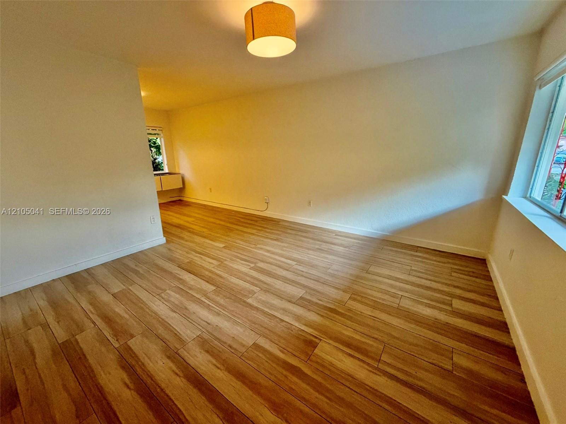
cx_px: 283
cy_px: 212
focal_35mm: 14
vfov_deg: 85.7
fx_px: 229
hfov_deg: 102.1
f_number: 2.2
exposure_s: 1/60
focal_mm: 2.22
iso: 500
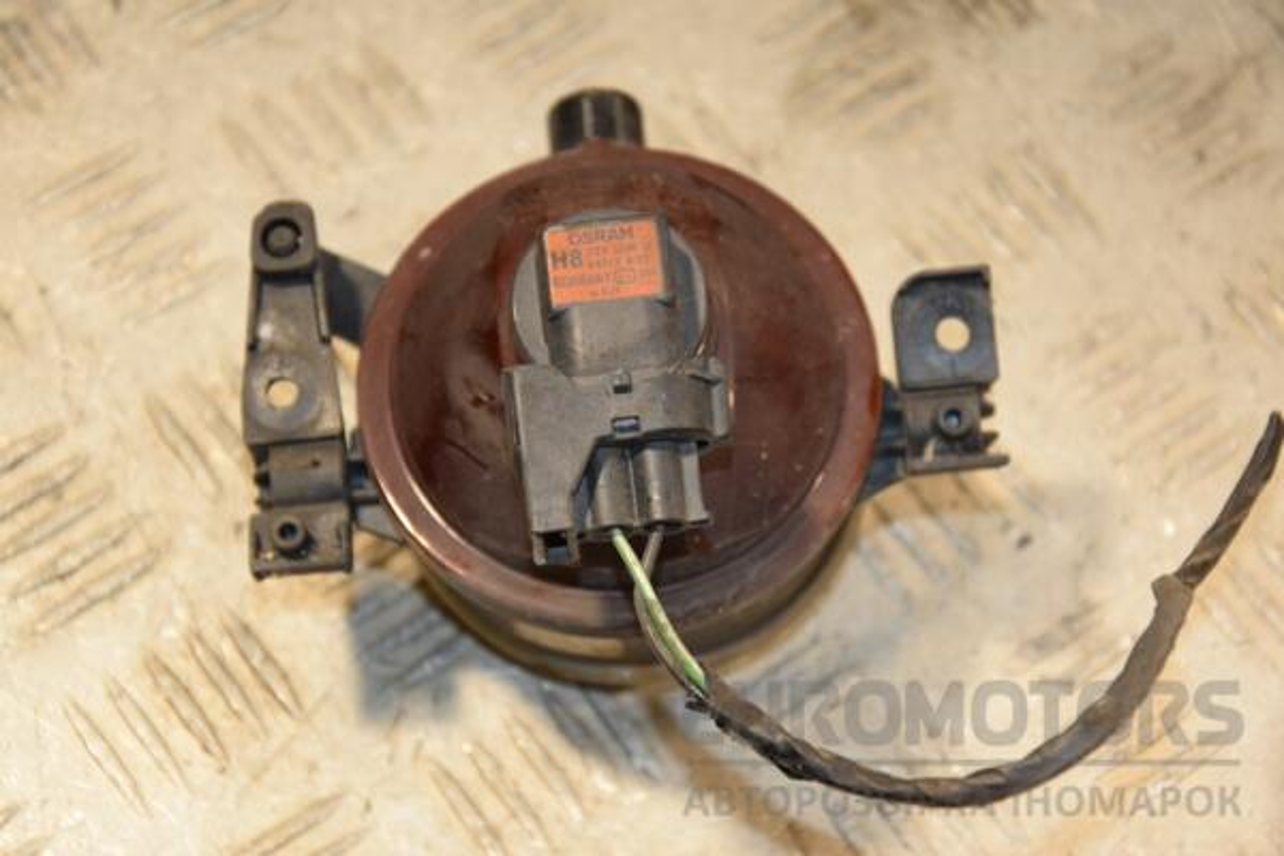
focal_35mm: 105
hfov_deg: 19.5
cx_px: 642
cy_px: 428
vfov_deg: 13.0
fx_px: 3745
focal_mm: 70
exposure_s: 1/200
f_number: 5.3
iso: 800
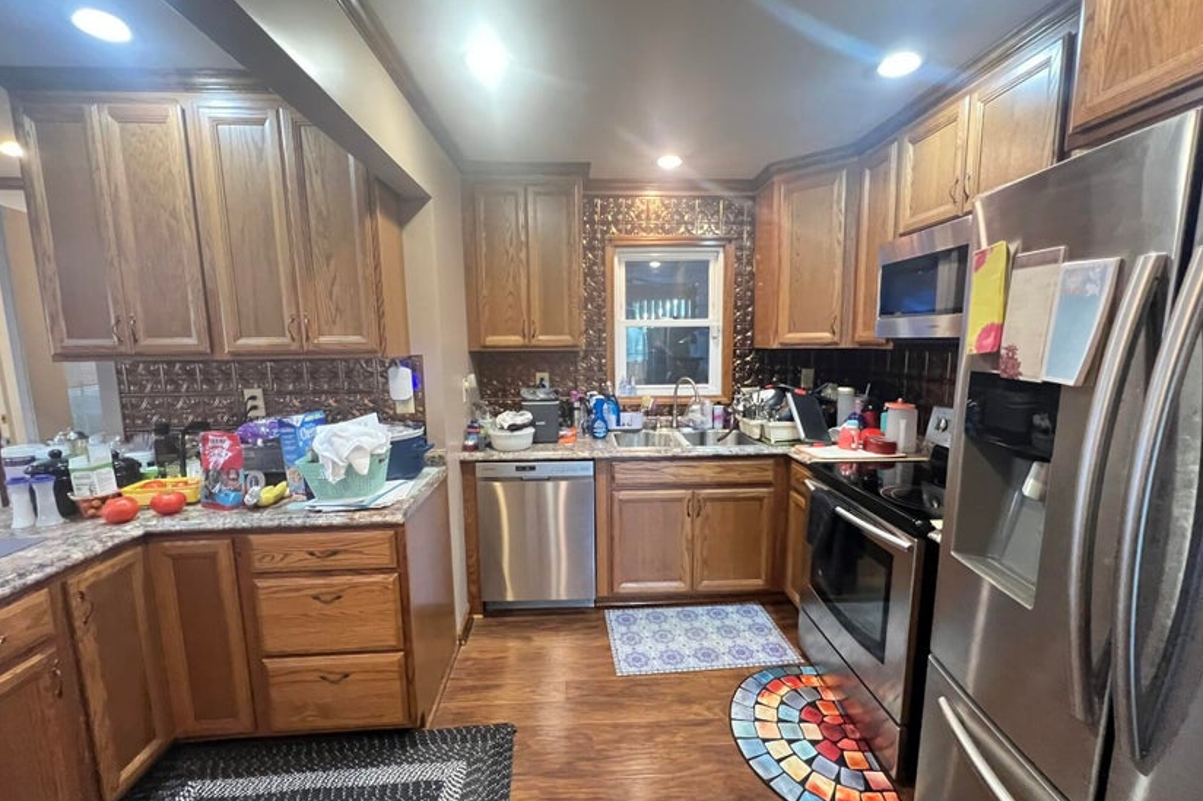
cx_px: 607
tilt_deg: -8.7
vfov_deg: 81.2
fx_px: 468
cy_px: 413
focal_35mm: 14
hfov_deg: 104.3
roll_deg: +0.3
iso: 800
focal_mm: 1.57
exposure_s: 1/60
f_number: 1.8
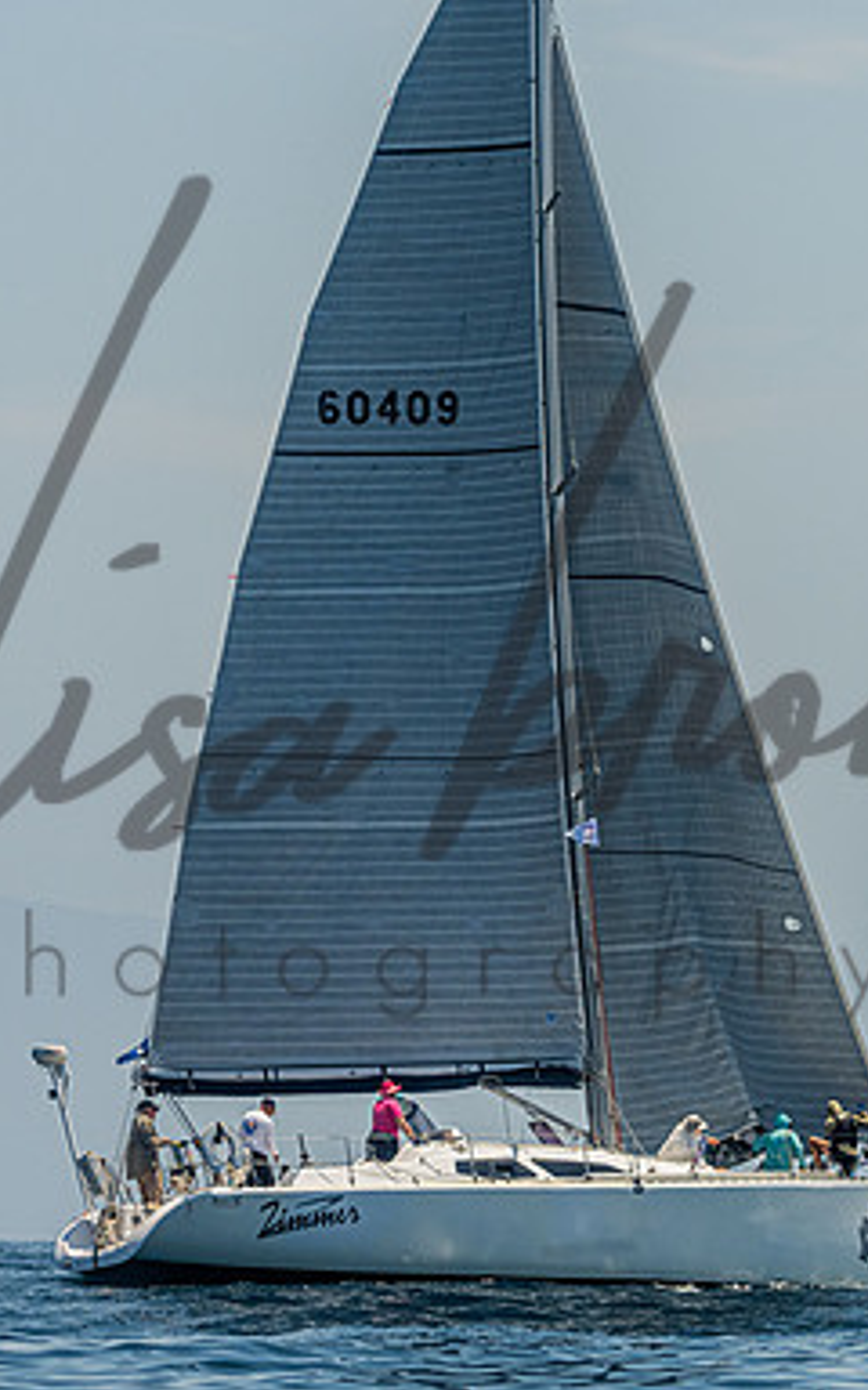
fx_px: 11695
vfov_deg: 6.8
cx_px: 717
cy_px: 516
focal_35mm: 309
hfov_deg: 4.2
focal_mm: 155
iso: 400
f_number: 6.3
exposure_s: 1/3200
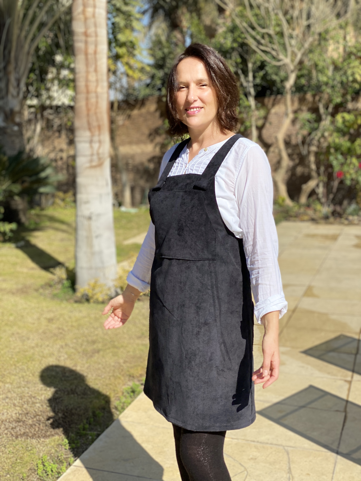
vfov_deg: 36.8
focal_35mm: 52
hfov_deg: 28.0
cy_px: 240
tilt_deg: -8.5
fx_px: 723
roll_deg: +0.5
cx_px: 180
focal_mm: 6
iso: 20
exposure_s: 1/1497
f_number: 2
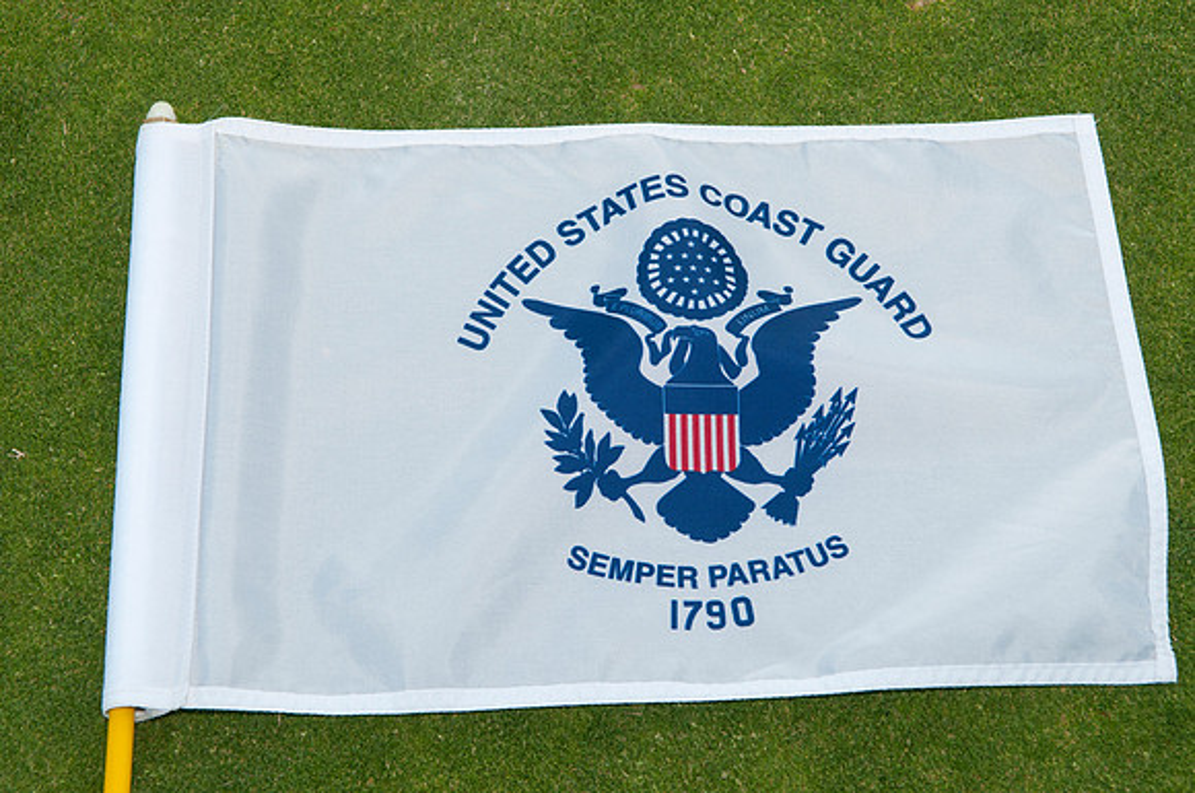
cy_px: 396
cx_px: 598
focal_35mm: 72
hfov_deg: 28.1
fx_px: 2387
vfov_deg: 18.9
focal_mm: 48
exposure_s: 1/200
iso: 500
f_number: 7.1
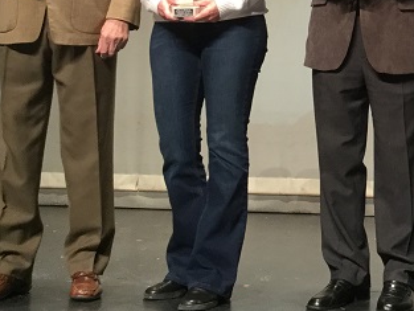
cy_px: -36
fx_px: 1065
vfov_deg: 16.1
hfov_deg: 21.0
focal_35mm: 89
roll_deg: -1.6
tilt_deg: +4.7
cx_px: 446
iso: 100
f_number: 2.4
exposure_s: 1/33
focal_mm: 3.3
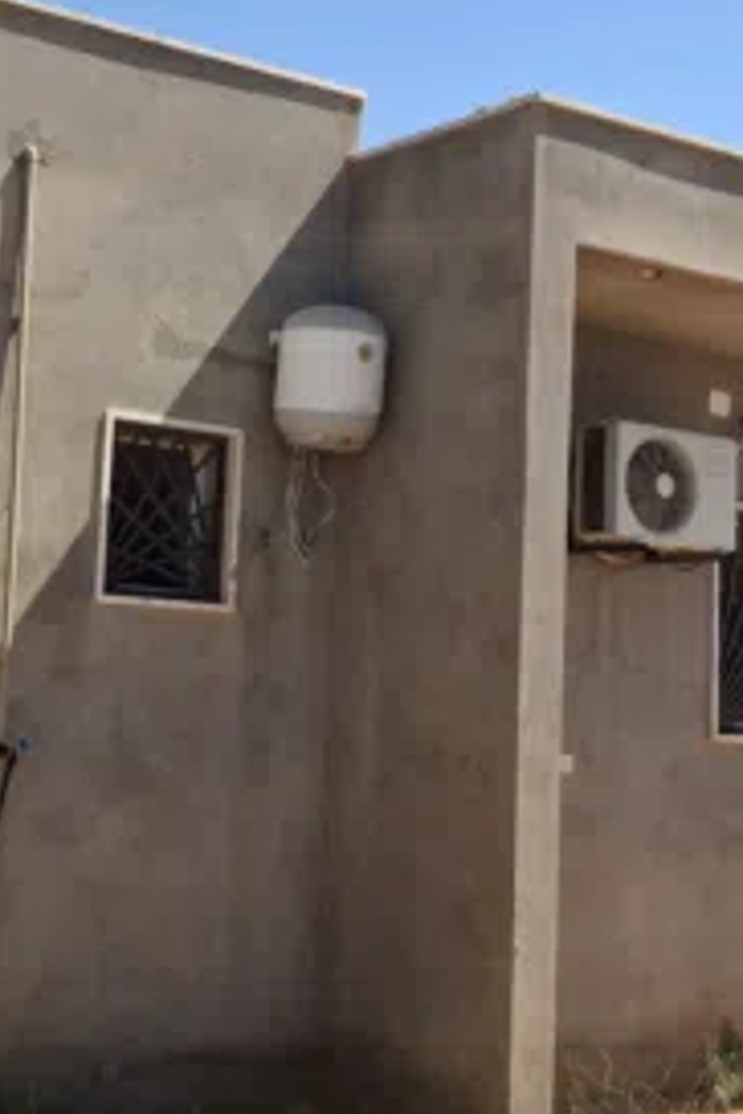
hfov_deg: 23.7
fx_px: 1734
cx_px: 106
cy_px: 445
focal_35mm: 56
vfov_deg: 35.5
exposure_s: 1/995
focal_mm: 5.54
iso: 50
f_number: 1.8
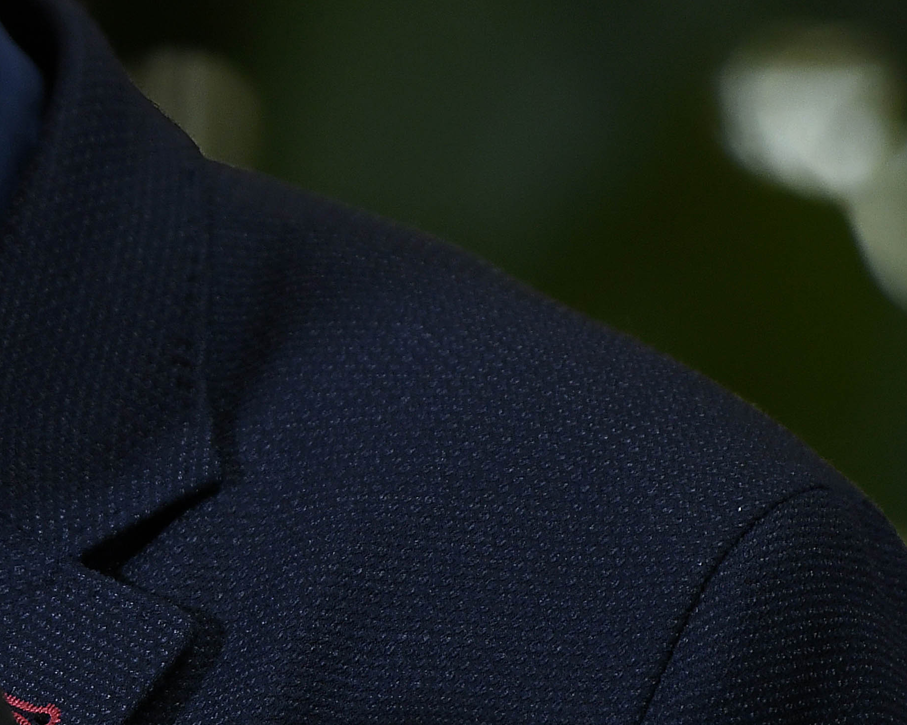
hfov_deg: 2.3
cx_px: -431
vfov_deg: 1.8
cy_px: -108
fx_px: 23059
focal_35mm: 859
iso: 1000
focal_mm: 200
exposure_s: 1/200
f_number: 2.8
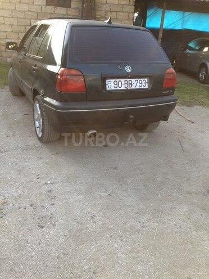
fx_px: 233
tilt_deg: -23.8
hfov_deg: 48.2
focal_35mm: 29
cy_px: 140
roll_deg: -2.3
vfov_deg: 61.7
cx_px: 104
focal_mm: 4.15
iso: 32
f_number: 2.2
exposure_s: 1/119
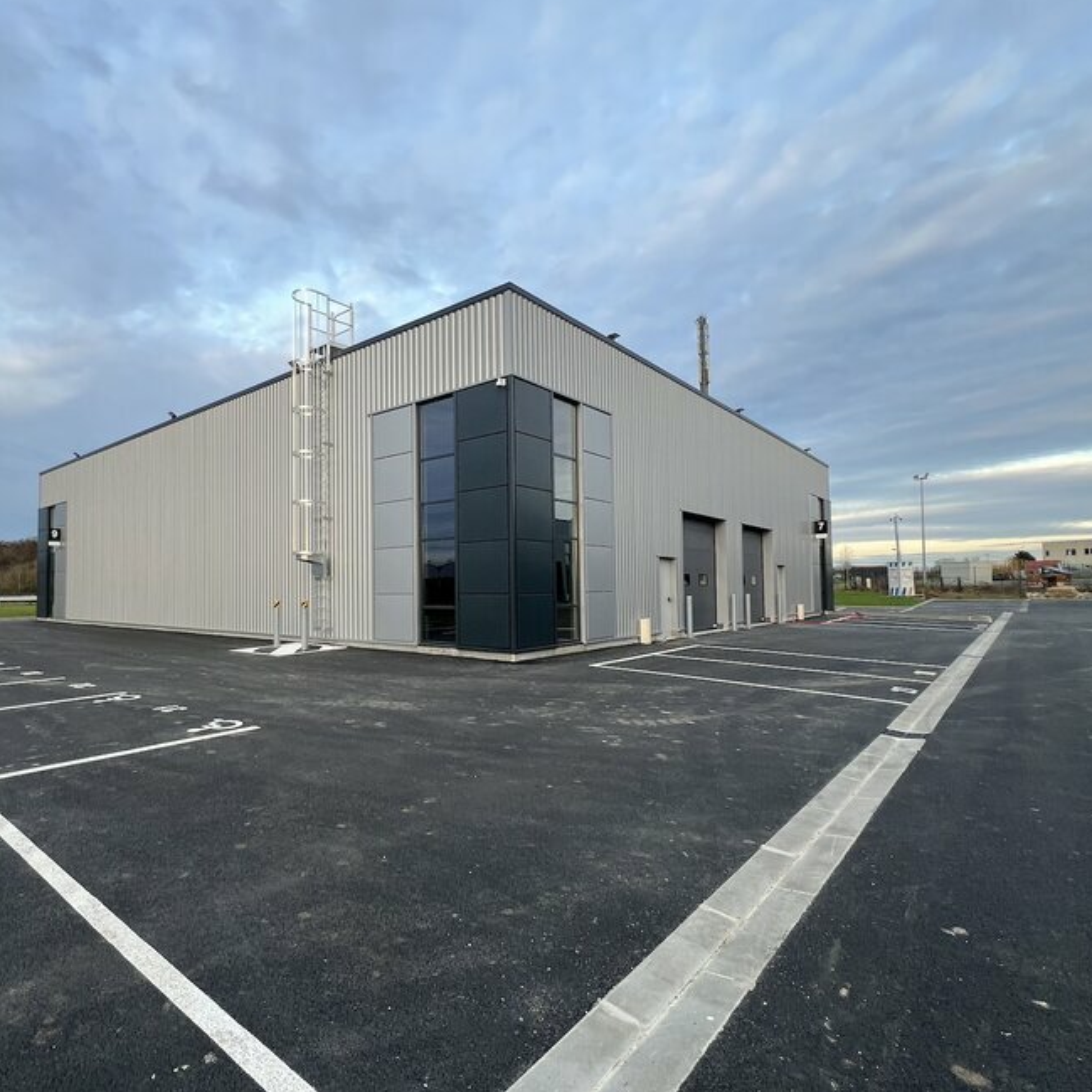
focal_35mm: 17
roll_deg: +0.3
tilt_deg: +3.0
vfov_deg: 83.9
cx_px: 427
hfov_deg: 82.8
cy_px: 567
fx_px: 607
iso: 64
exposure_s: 1/99
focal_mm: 1.57
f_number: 1.8
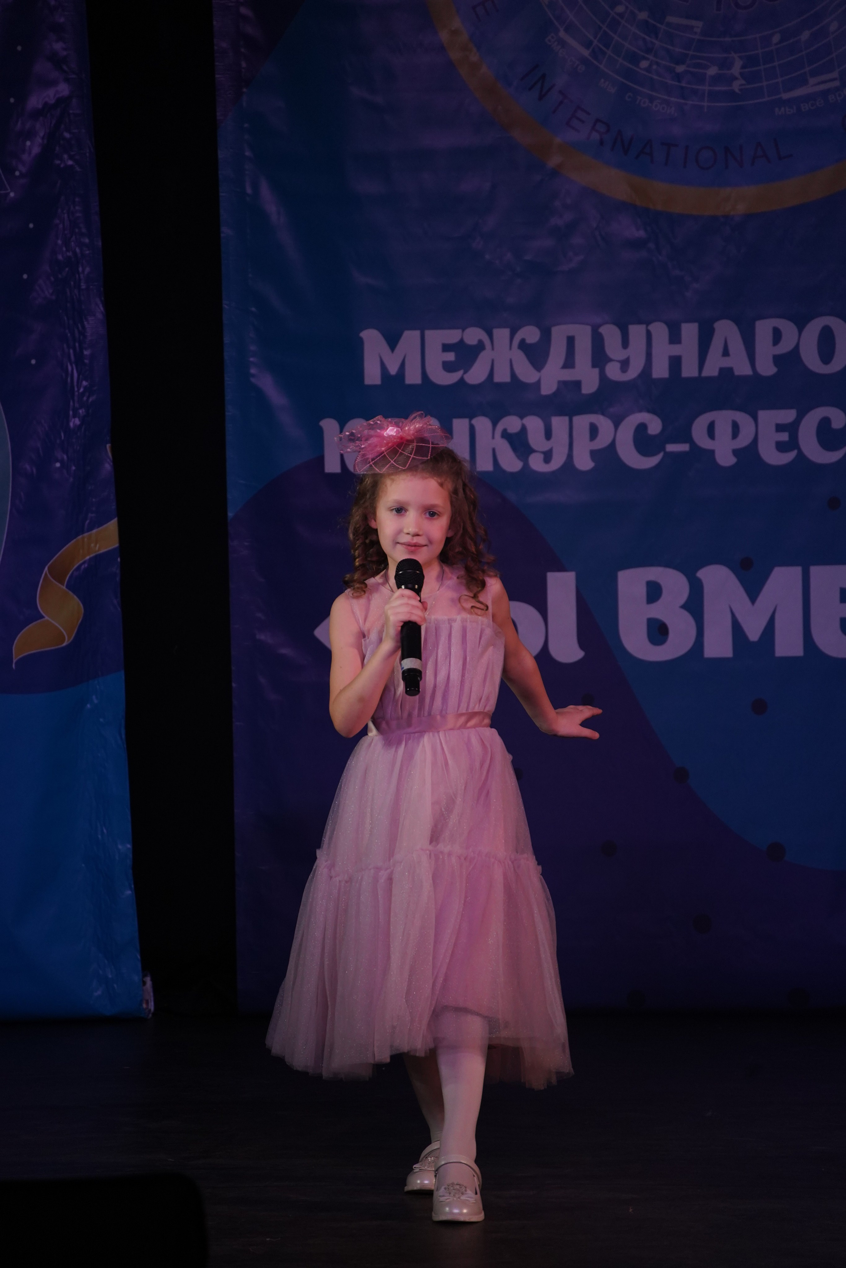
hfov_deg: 5.7
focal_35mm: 240
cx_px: 423
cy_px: 634
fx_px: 8459
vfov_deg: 8.6
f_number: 6.3
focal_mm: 240
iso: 2000
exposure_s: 1/400
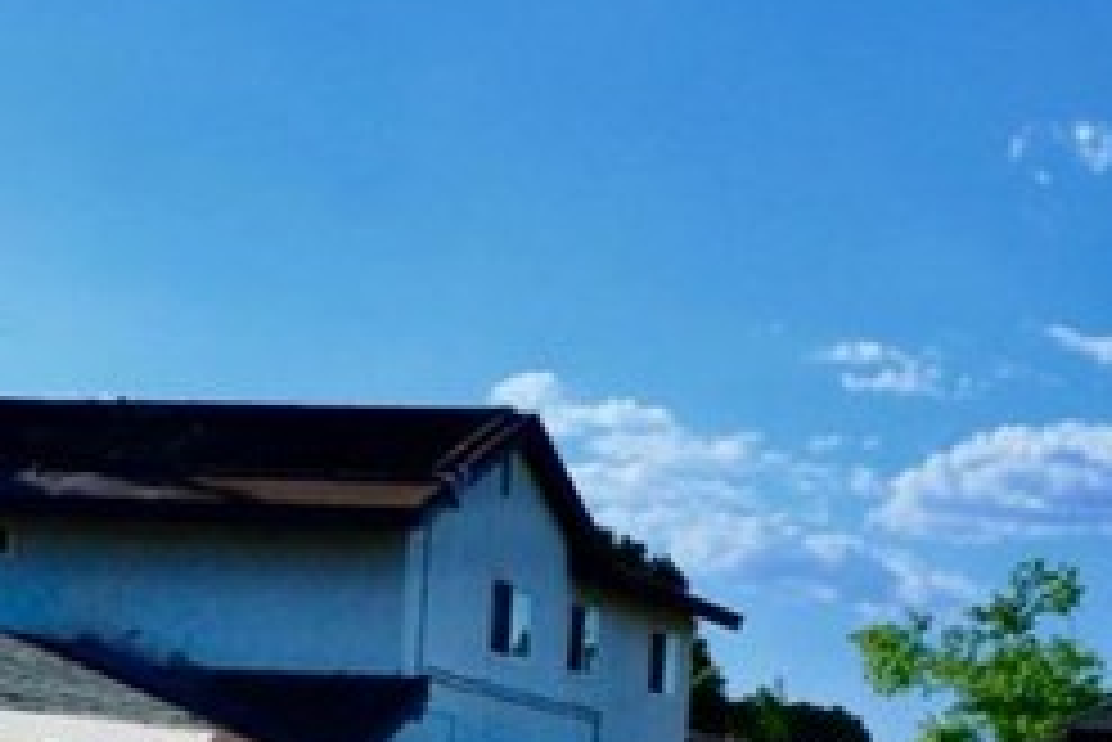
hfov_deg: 18.2
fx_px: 3461
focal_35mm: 112
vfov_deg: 11.3
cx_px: 504
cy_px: 1405
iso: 360
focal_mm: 18
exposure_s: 1/500
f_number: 11
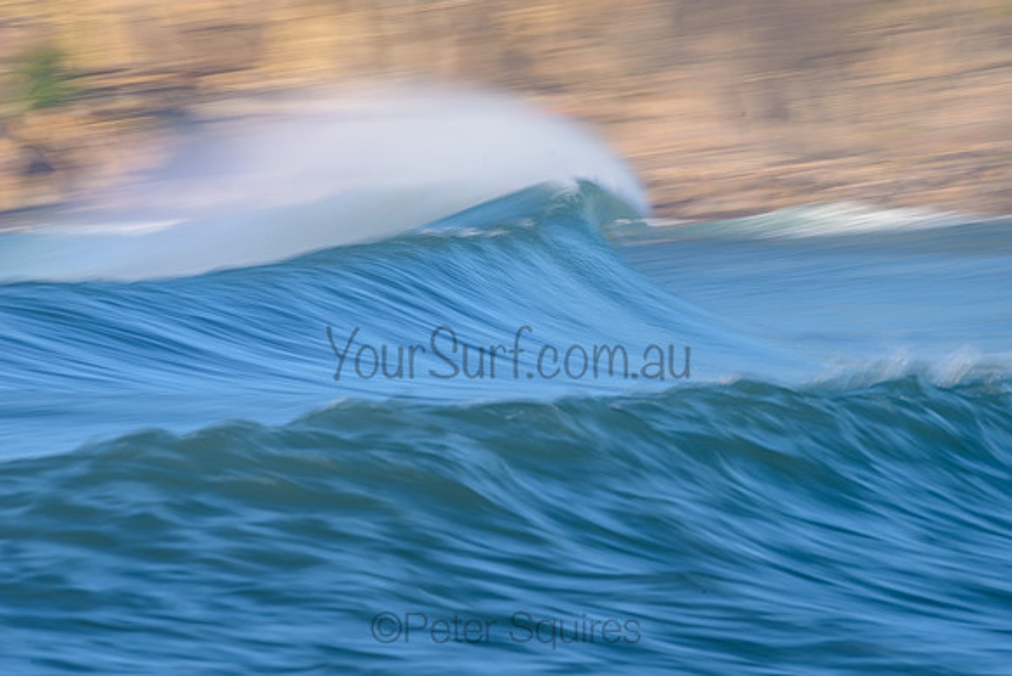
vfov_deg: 2.2
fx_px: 17235
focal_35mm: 613
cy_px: 262
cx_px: 620
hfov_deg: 3.4
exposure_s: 1/6
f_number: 14
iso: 31
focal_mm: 500
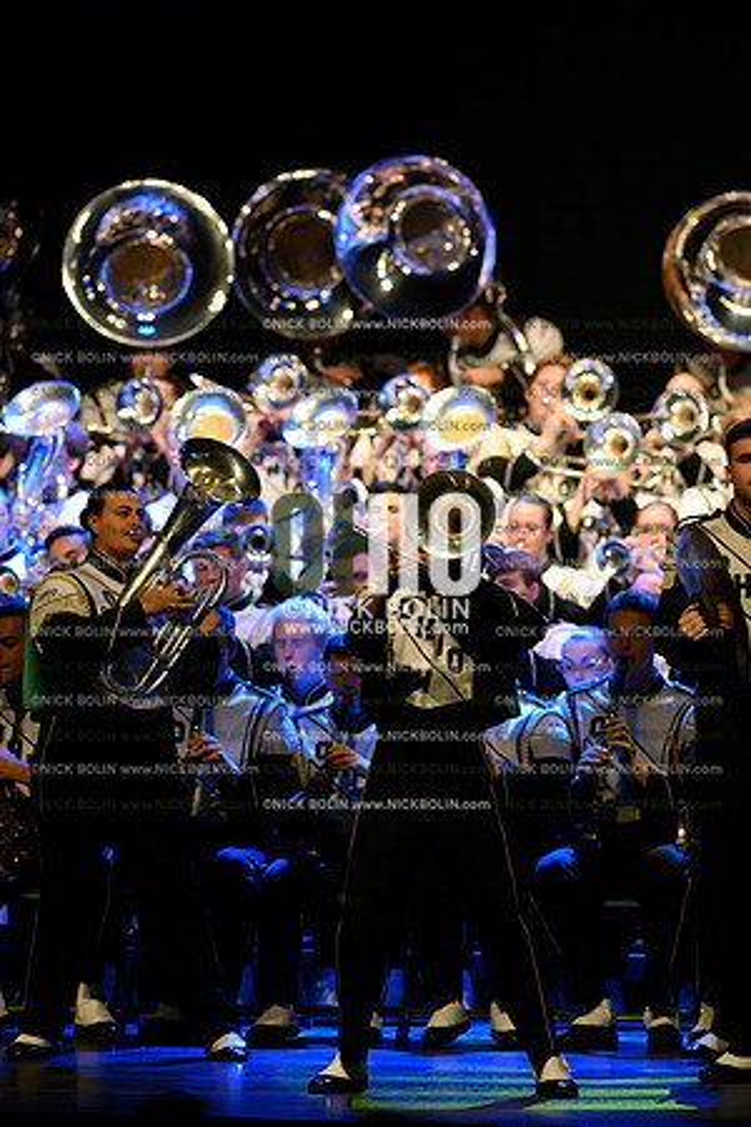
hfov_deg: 4.6
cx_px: 376
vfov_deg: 6.9
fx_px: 9387
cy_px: 564
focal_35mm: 300
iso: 5000
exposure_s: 1/500
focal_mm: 300
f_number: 4
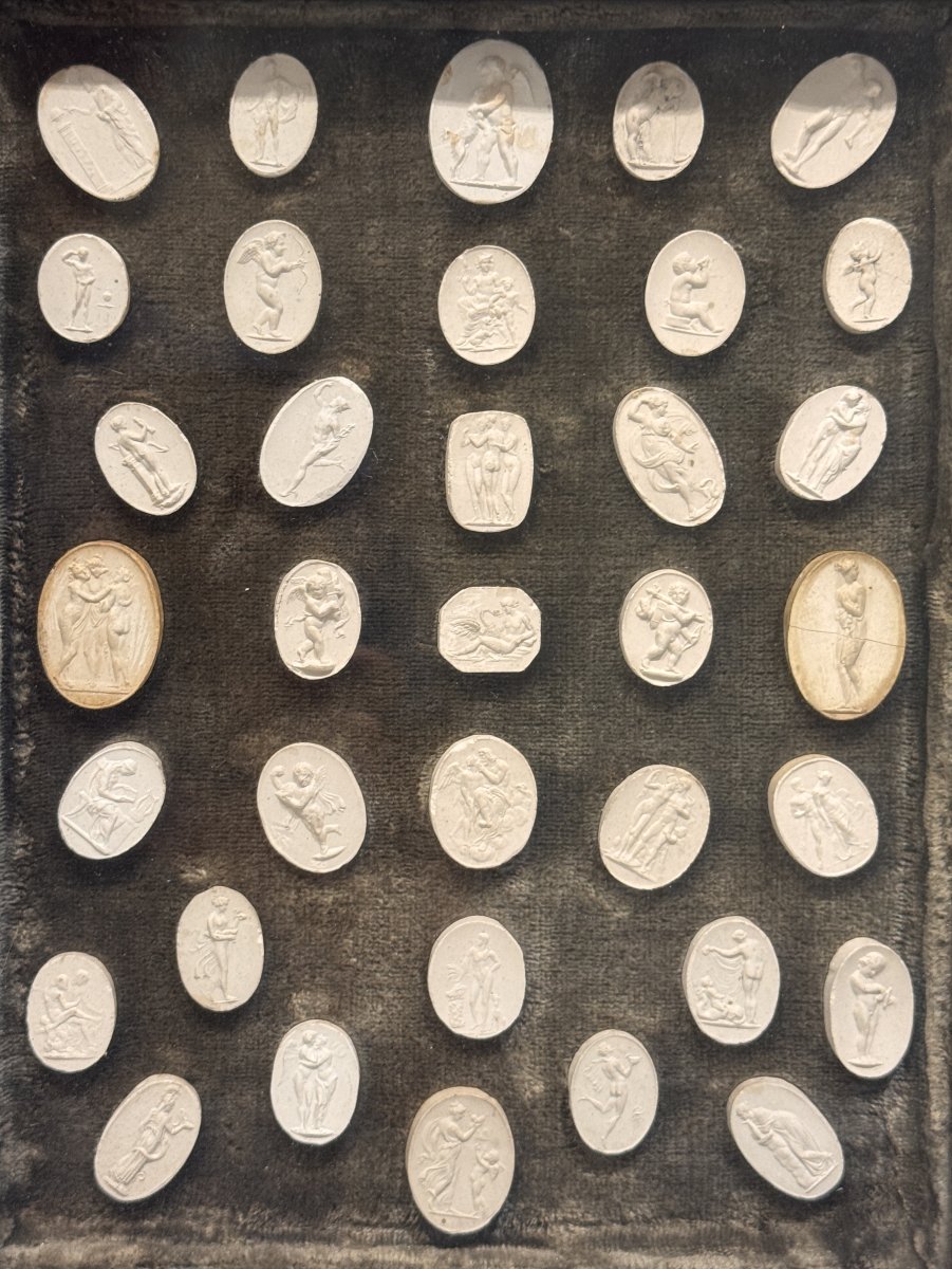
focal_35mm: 48
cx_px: 476
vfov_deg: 39.6
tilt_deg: -27.1
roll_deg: -4.0
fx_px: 1759
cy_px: 634
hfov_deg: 30.3
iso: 200
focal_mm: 6.76
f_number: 1.78
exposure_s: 1/50
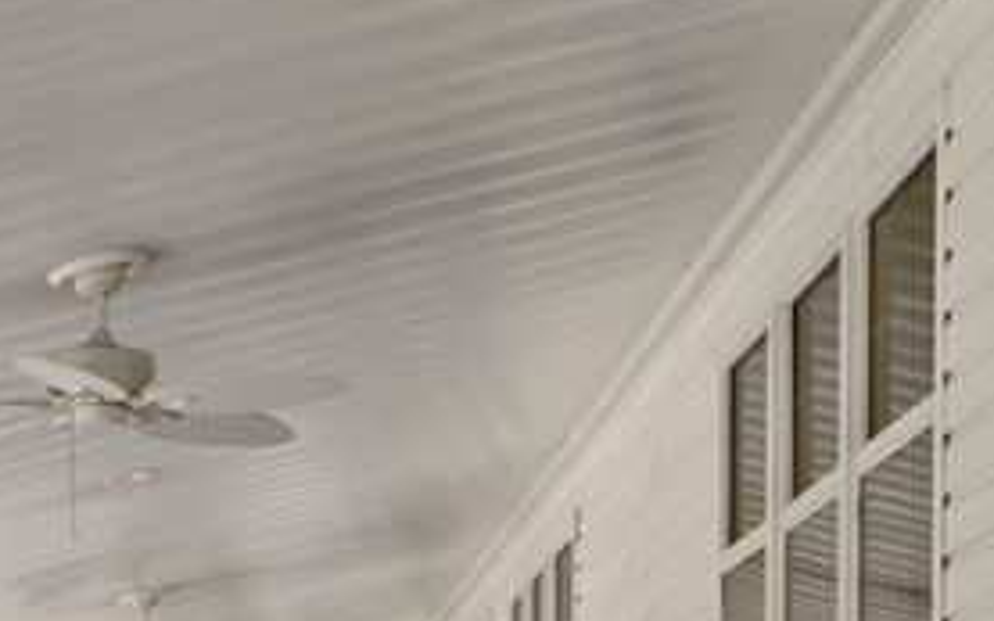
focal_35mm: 120
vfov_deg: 10.5
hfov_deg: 17.2
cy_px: 985
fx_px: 3250
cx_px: 158
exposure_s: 1/15
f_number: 8
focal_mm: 20
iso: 320
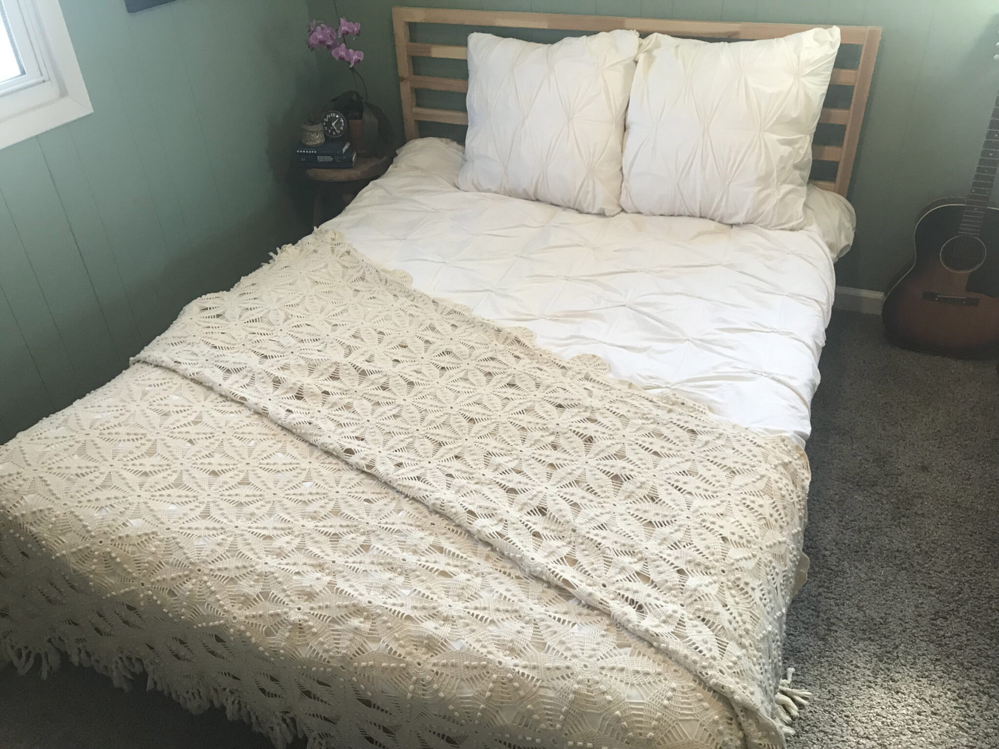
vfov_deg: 49.7
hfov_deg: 63.4
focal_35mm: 28
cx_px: 500
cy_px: 374
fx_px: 808
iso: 40
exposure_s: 1/30
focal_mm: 3.99
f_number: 1.8
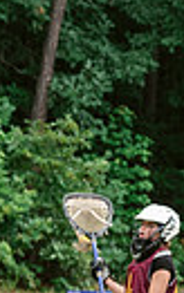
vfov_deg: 3.0
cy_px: 447
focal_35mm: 694
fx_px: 5562
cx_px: 916
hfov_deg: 1.9
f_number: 5.6
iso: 250
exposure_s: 1/500
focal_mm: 95
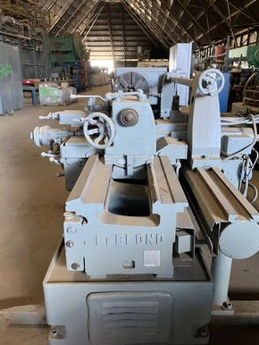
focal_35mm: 29
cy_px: 176
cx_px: 132
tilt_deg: -18.1
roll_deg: +2.6
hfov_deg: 48.3
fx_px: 289
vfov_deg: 61.6
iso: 320
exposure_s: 1/43
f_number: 1.8
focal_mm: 3.99
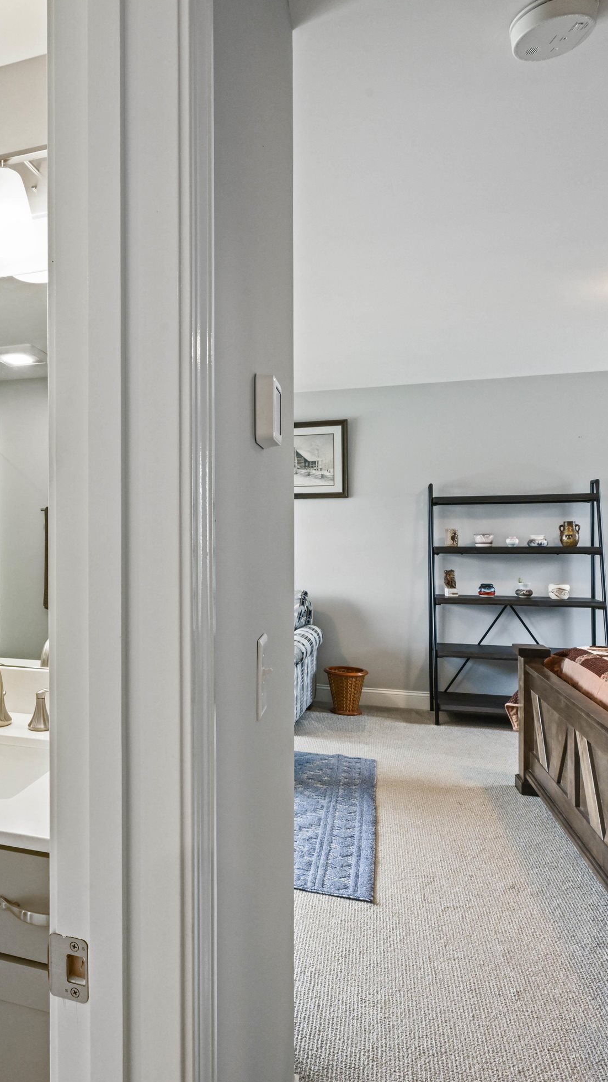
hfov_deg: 46.4
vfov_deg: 78.7
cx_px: 104
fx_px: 659
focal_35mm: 23
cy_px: 532
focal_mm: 14
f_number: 14
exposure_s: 1/10
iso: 1000
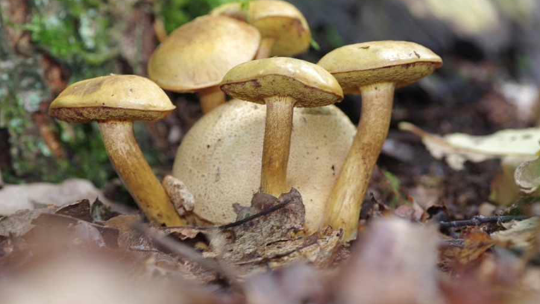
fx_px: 2033
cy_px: 144
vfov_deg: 8.5
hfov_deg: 15.1
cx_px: 271
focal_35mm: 142
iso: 100
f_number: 5.6
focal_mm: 90
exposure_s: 1/6
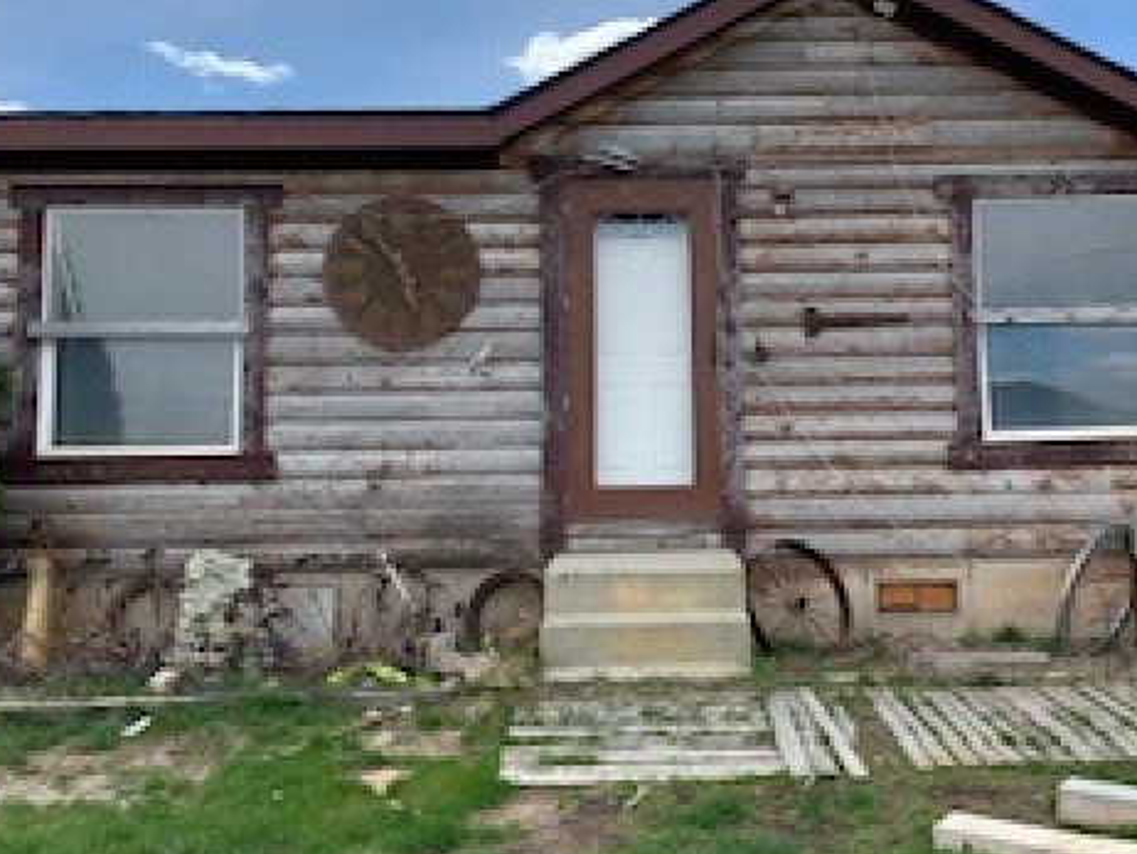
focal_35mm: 36
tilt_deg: +6.8
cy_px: 352
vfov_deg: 39.6
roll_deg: +1.1
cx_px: 677
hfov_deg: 51.0
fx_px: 1183
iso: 25
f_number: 1.8
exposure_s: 1/2033
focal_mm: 4.25
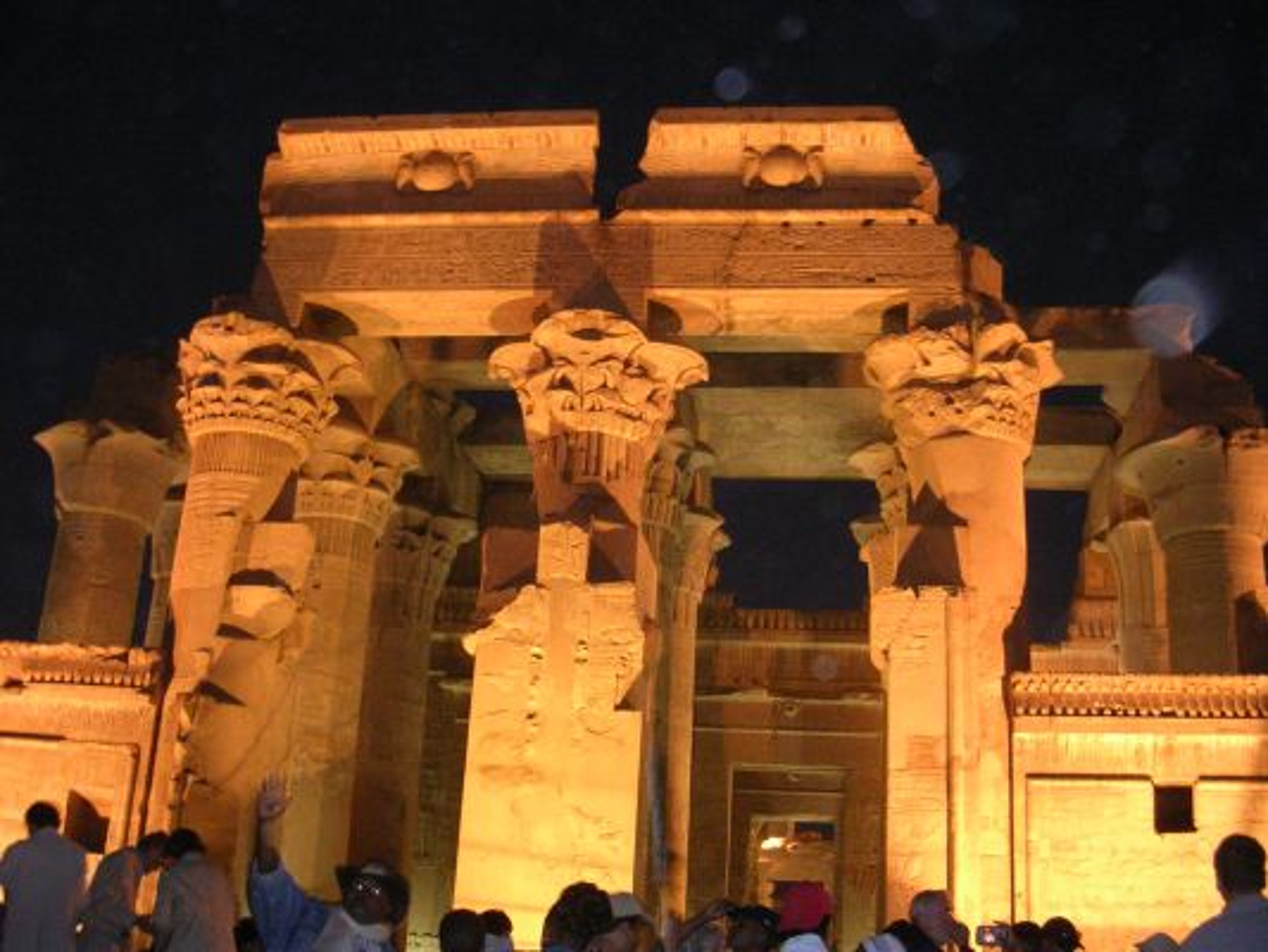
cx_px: 634
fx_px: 1392
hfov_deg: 49.0
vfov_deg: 37.7
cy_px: 476
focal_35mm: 38
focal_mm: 5.8
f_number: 2.8
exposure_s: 1/8.6
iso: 200
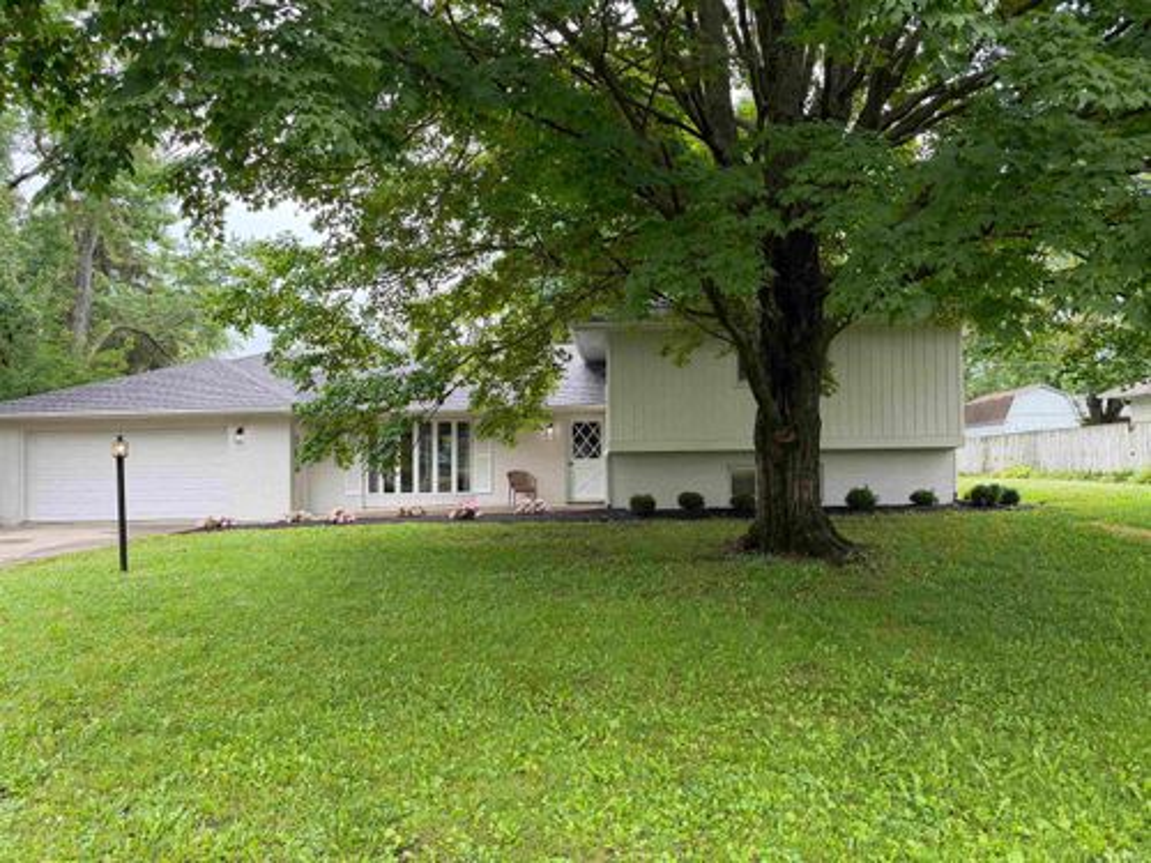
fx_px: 798
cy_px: 432
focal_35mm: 24
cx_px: 576
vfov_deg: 56.8
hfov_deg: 71.6
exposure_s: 1/211
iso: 80
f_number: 1.78
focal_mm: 6.76
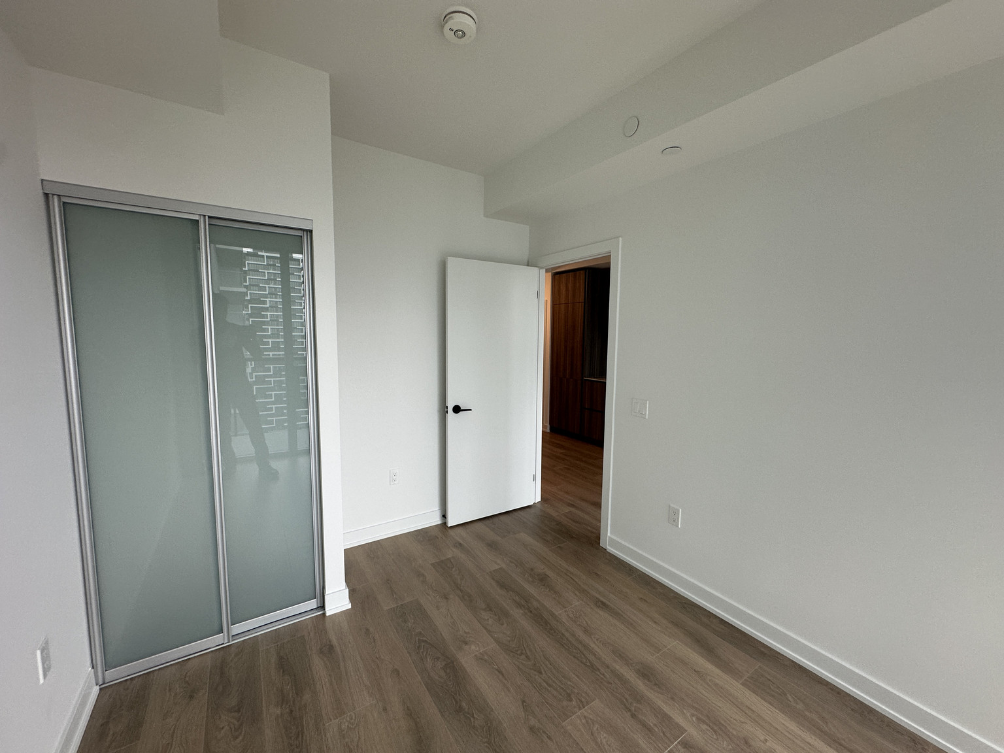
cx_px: 502
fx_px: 406
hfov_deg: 102.1
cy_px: 376
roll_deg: -0.4
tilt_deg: -3.2
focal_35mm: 14
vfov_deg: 85.7
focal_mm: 2.22
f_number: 2.2
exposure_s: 1/120
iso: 125
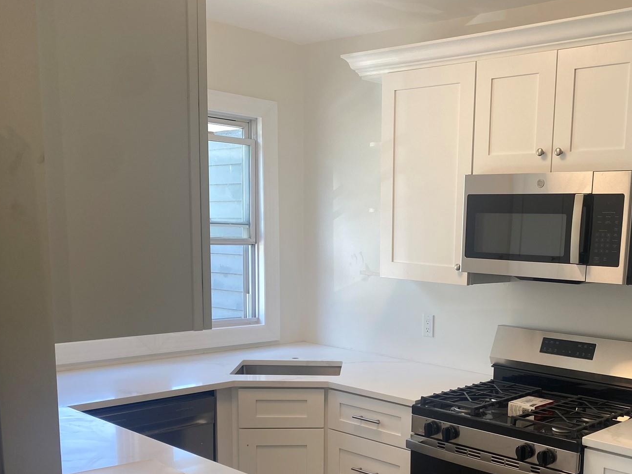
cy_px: 346
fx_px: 748
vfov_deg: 34.5
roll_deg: -1.9
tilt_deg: -9.3
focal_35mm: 41
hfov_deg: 44.9
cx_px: 437
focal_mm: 4.25
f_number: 1.8
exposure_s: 1/120
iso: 50
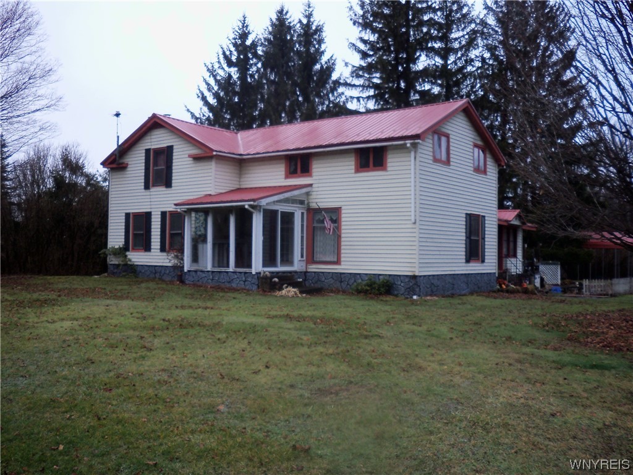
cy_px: 238
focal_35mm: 38
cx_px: 316
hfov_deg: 49.0
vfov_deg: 37.7
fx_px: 695
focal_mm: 6.3
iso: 160
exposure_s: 1/80
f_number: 3.5
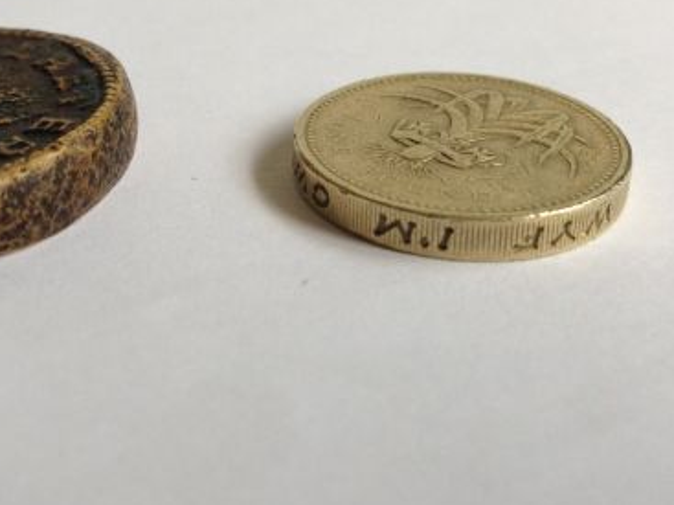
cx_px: 198
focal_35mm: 54
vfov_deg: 26.8
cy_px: 151
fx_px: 1051
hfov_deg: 35.0
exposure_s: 1/120
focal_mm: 4.13
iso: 80
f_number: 2.4
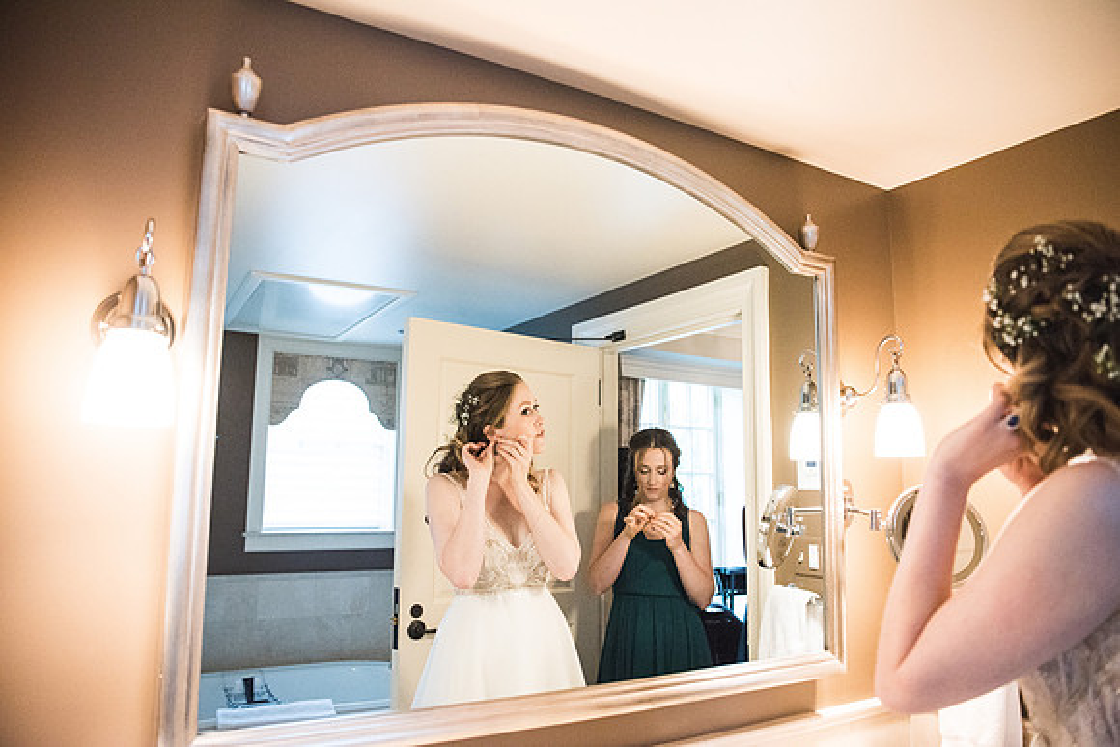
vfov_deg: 52.7
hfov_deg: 73.1
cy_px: 369
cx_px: 566
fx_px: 755
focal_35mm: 24
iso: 2000
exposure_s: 1/500
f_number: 2.8
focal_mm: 24
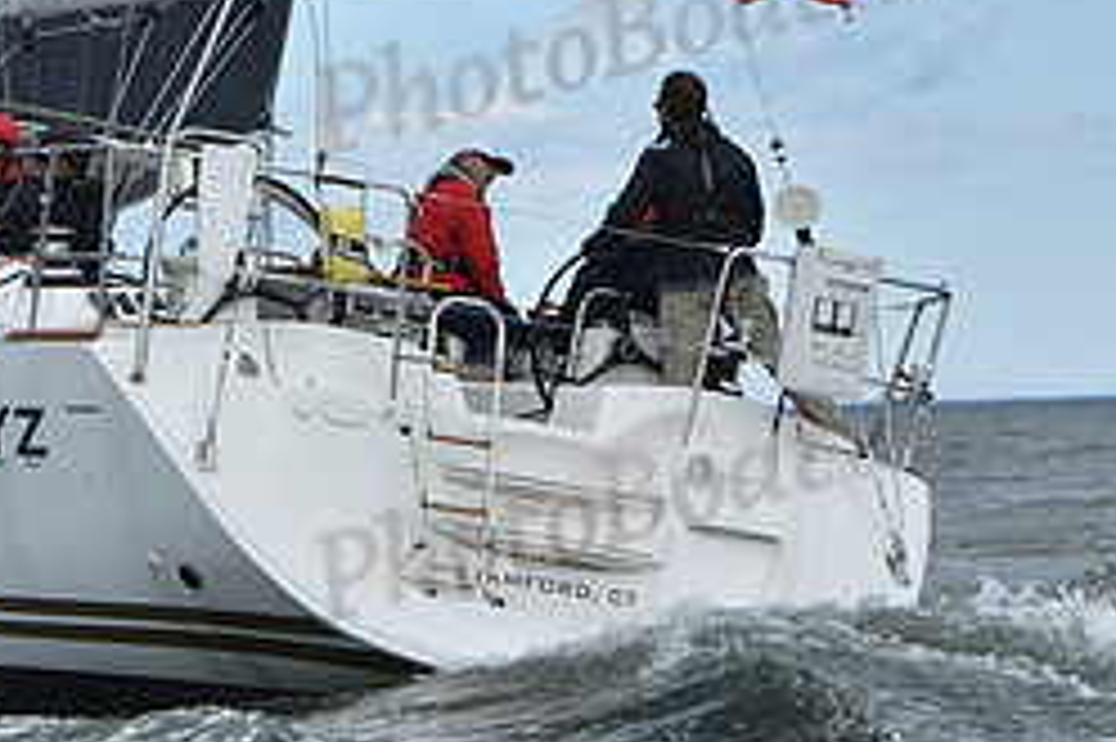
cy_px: 335
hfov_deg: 7.3
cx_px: 86
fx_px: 8705
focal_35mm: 281
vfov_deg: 4.9
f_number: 8
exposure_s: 1/1250
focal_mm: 120
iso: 320
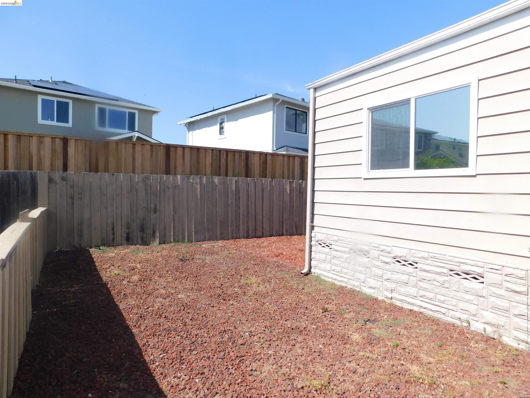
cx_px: 265
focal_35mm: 23
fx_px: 352
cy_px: 199
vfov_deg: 58.9
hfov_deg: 73.9
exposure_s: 1/1000
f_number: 3
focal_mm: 4
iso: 125
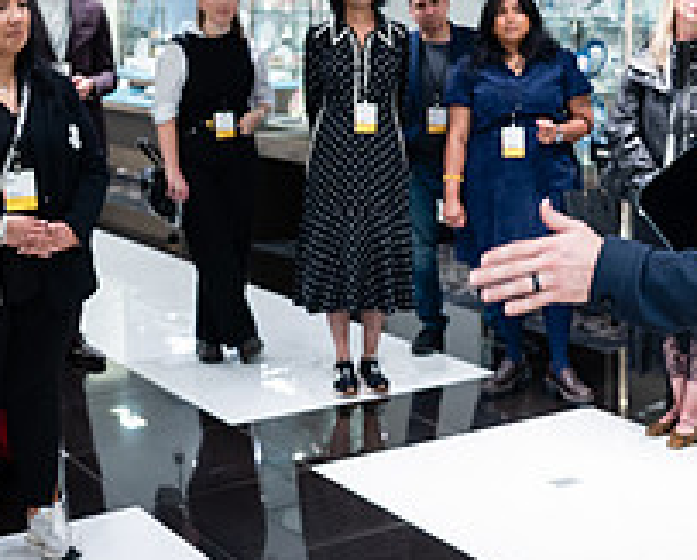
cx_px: 520
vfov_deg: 22.7
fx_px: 1384
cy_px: 166
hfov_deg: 27.9
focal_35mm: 67
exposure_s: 1/160
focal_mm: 24
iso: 800
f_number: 3.2
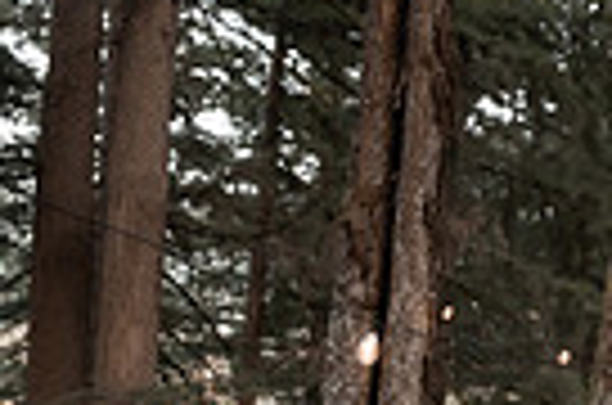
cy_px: 402
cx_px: 1092
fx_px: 1917
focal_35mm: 113
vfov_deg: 11.9
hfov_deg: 15.6
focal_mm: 24
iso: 1000
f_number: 2.8
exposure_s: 1/640
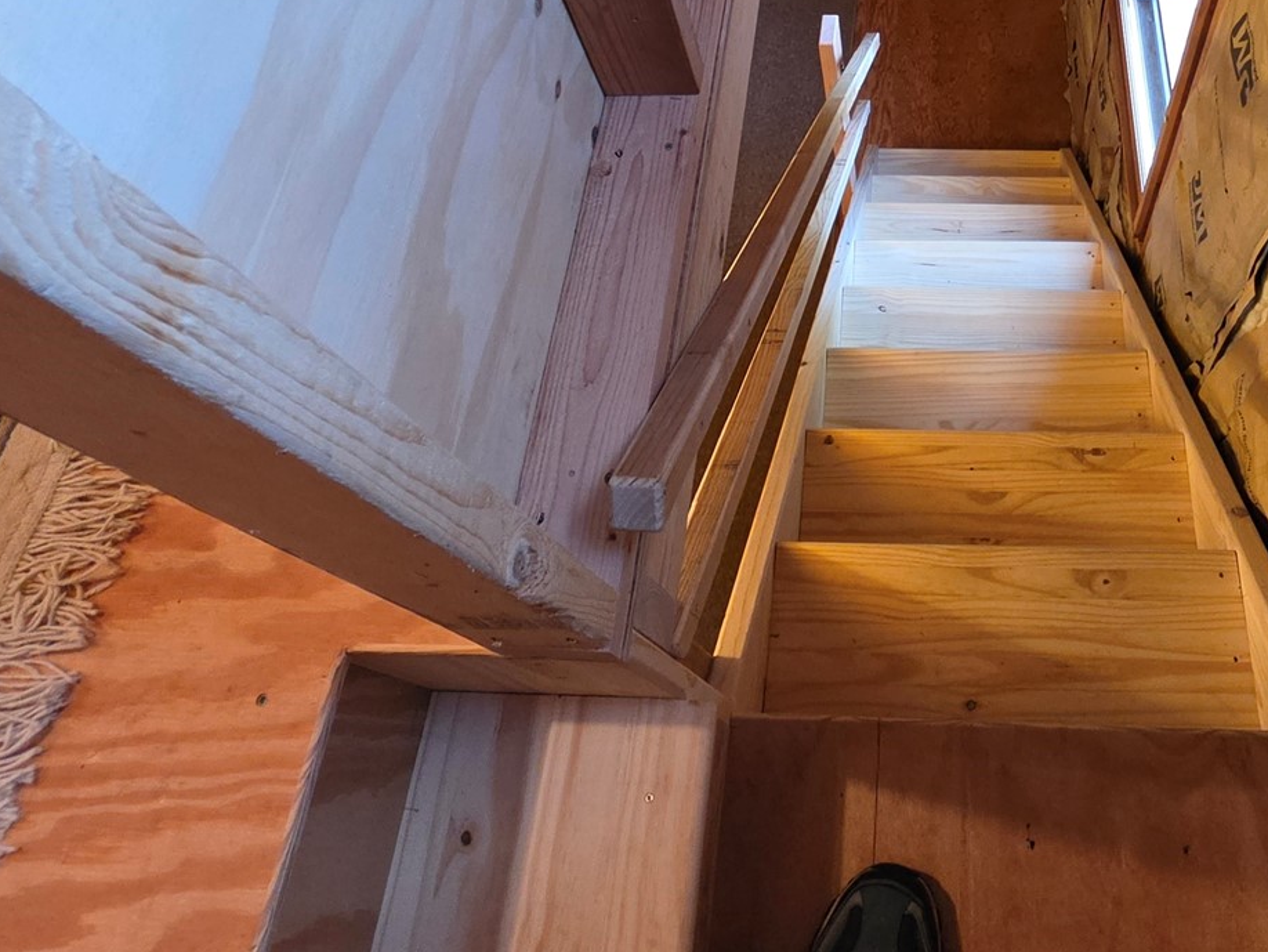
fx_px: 1063
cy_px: 48
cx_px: 902
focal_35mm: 29
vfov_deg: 43.0
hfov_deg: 59.3
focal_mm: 2.2
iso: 800
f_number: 1.9
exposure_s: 1/60
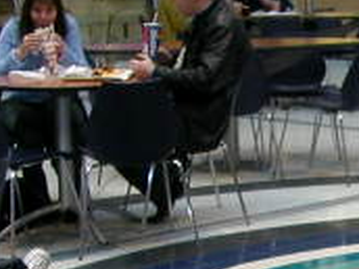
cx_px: 559
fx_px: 1431
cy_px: 361
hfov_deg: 13.4
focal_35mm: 138
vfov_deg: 10.5
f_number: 2.7
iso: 100
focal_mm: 5.6
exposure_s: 1/30
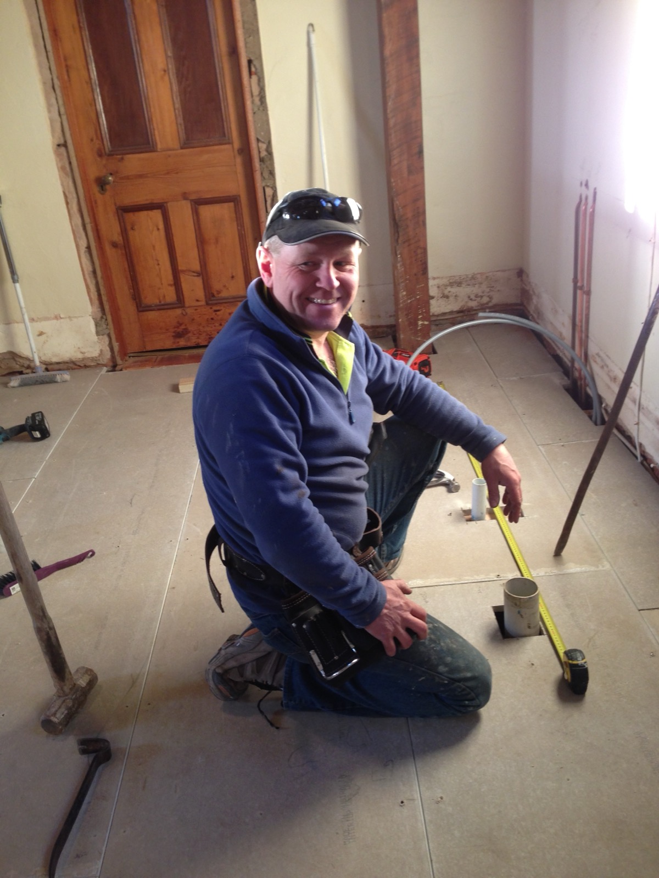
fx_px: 838
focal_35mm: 33
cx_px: 330
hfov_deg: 42.9
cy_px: 439
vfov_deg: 55.4
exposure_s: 1/20
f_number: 2.4
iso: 64
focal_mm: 4.12
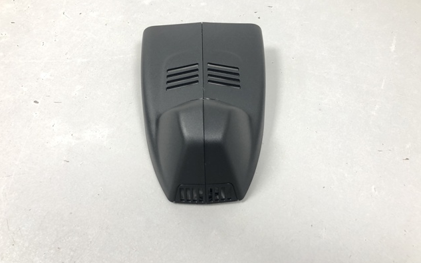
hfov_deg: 62.9
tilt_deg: -50.7
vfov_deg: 41.8
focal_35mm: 30
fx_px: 344
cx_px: 211
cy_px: 112
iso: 40
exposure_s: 1/17
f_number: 1.8
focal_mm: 4
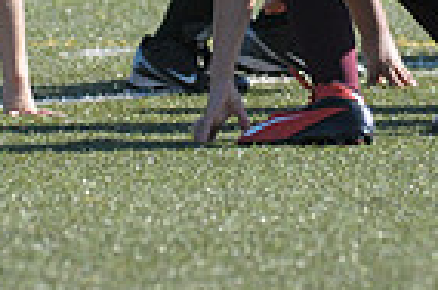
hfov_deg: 1.2
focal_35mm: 1657
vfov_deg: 0.8
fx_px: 20115
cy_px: -236
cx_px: 182
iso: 640
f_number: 4
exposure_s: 1/2500
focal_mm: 270
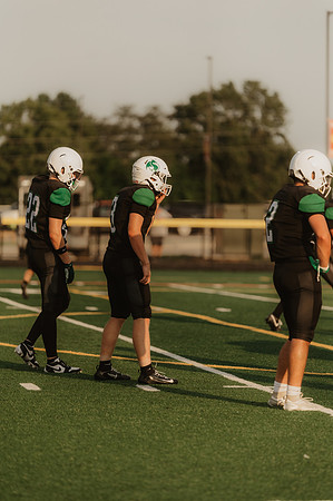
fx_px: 2781
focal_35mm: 200
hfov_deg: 6.9
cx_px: 166
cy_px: 250
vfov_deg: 10.3
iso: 1000
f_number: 2.8
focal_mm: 200
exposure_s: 1/8000
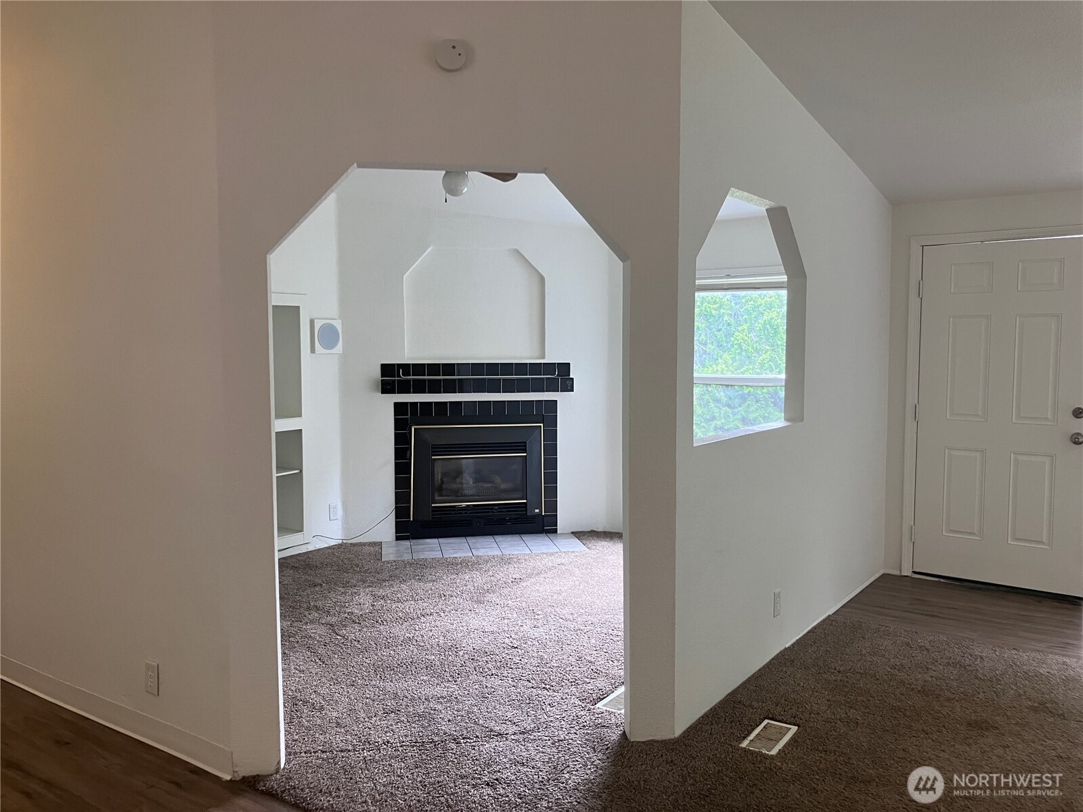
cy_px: 406
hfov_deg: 63.4
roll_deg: -0.7
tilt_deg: -3.0
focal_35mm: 28
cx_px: 542
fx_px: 876
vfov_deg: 49.7
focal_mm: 3.99
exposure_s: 1/60
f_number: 1.8
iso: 100
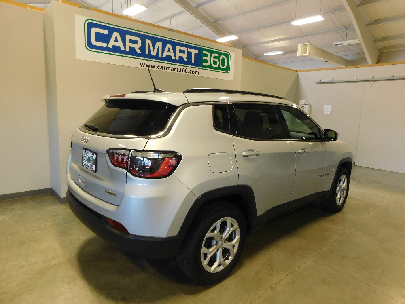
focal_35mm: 23
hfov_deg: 73.9
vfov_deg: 58.9
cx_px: 202
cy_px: 152
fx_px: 269
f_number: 3
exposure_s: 1/30
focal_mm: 4
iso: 320
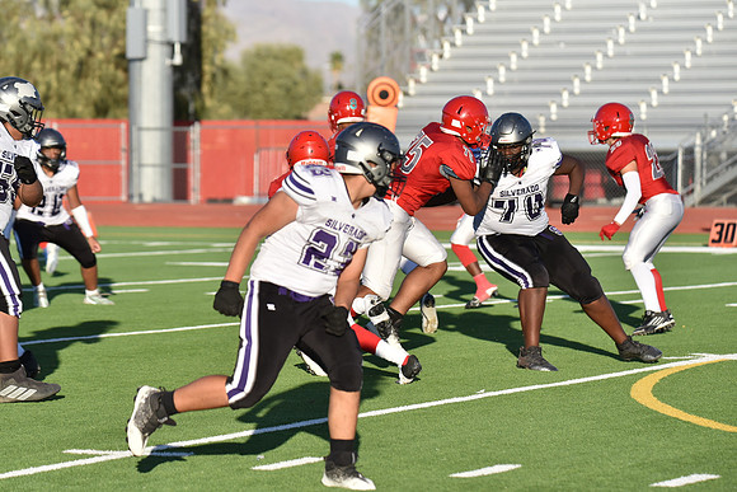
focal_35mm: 220
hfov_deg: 9.4
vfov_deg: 6.2
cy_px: 246
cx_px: 368
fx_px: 4505
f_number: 5.6
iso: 900
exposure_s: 1/4000
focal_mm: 220
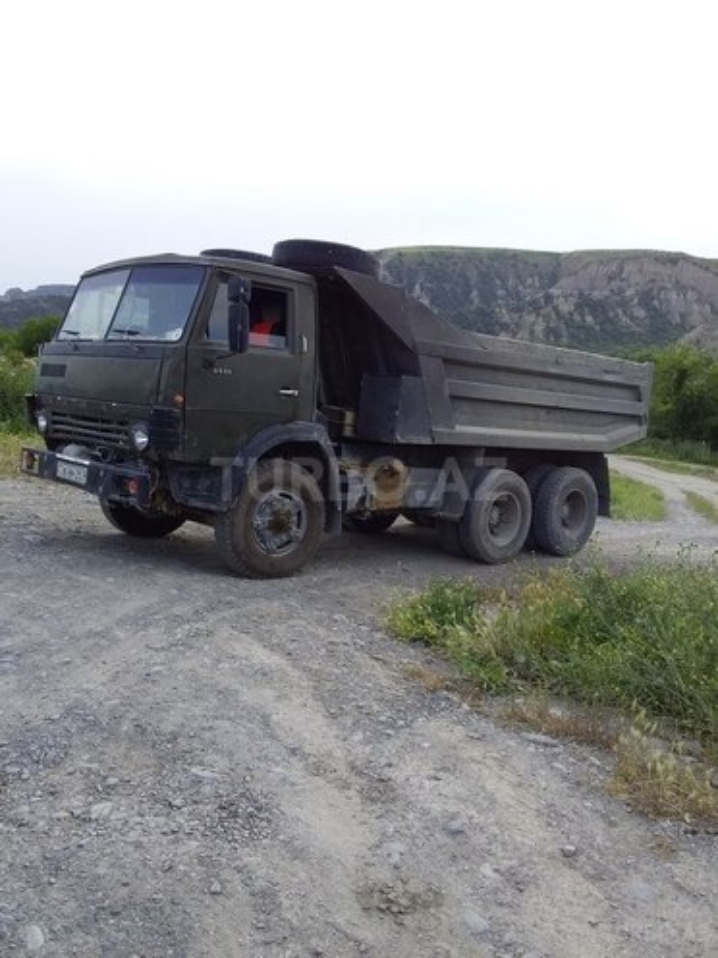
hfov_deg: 45.4
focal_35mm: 31
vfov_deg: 58.4
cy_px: 479
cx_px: 359
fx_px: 857
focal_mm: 3.3
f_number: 2.2
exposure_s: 1/311
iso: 40
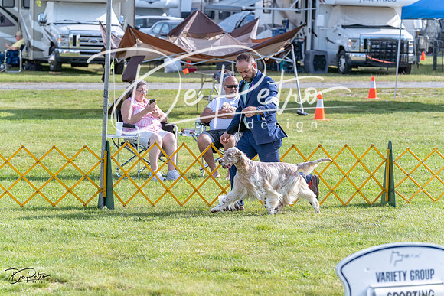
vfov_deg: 9.2
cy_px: 148
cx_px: 222
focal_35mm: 150
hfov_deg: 13.7
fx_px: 1850
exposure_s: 1/1250
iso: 400
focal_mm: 150
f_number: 5.6
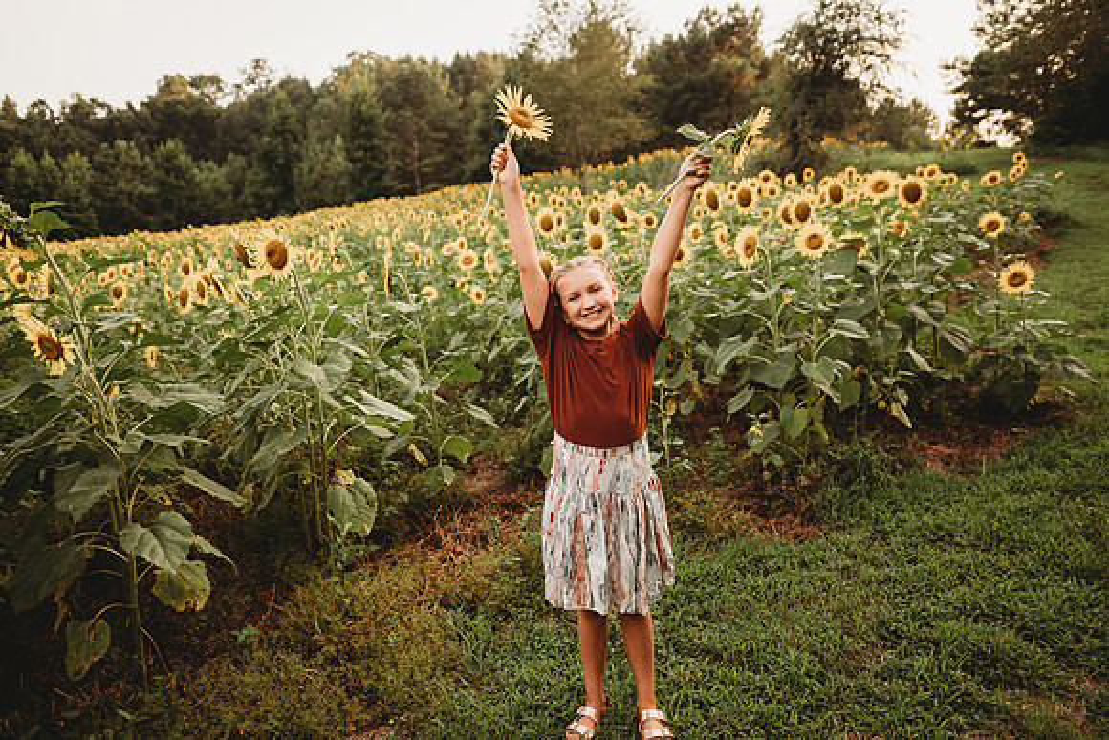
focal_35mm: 24
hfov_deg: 73.7
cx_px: 554
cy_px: 370
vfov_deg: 53.2
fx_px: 739
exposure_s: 1/400
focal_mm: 24
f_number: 2.2
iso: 125
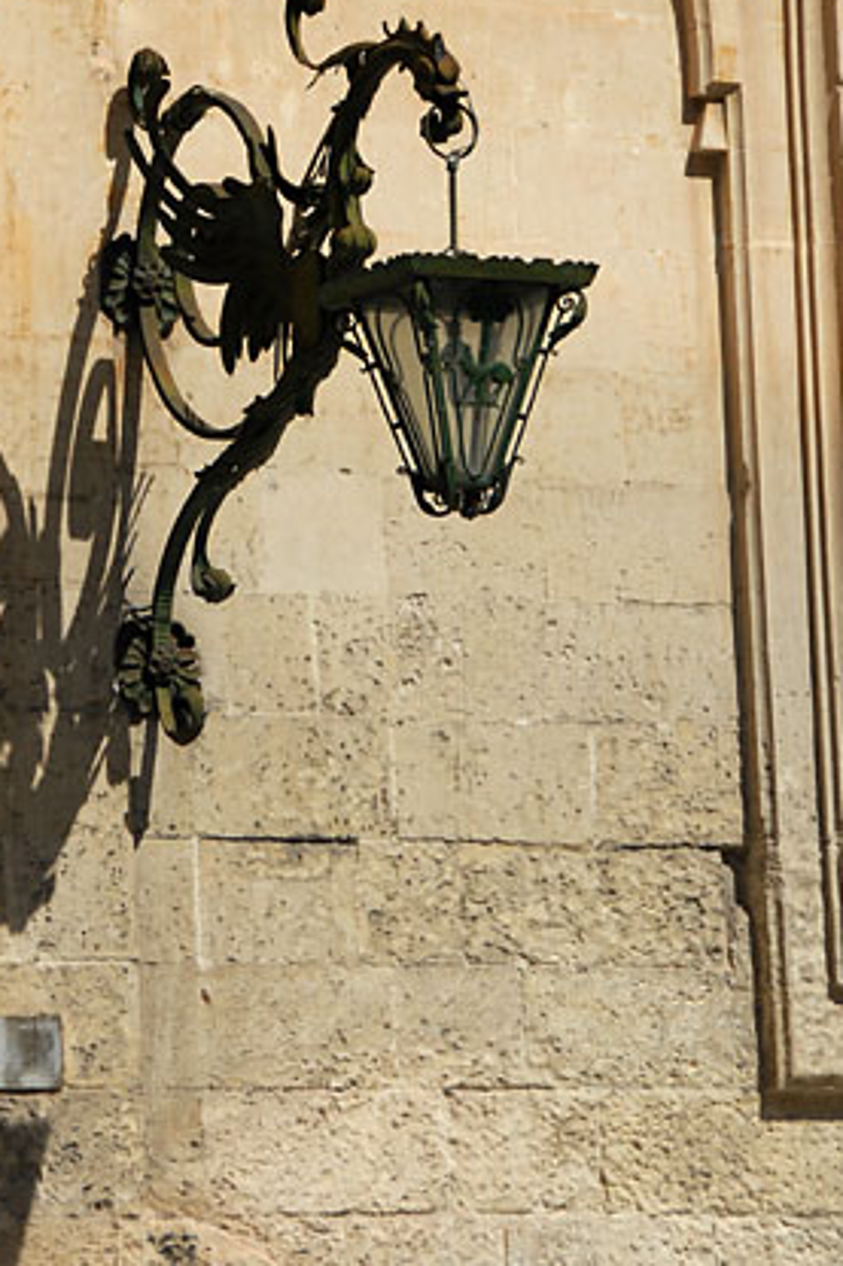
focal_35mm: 201
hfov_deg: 6.8
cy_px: 560
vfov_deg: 10.2
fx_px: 7065
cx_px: 245
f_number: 5.3
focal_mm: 90
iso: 200
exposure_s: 1/800
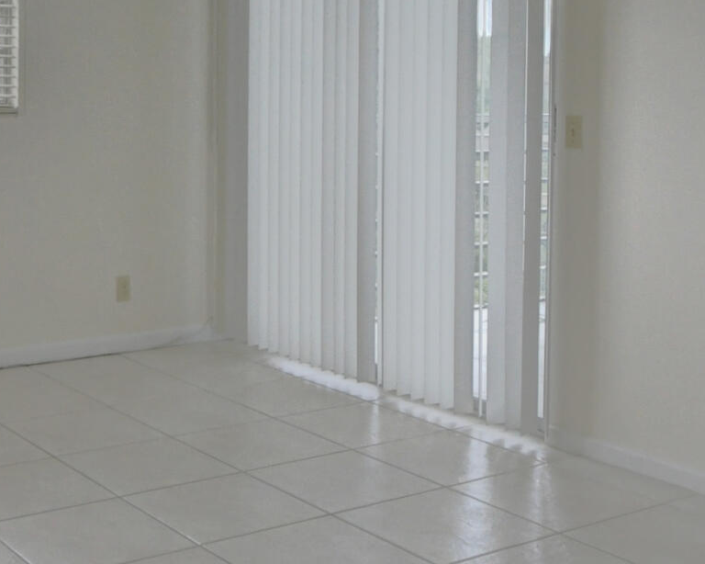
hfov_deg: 33.5
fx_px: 1147
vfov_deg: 27.0
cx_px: 181
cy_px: 101
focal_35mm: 55
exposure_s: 1/200
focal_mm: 10
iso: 1000
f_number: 8
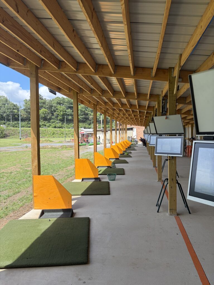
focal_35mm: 26
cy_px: 142
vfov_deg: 67.3
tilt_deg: -2.2
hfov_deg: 53.1
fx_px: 214
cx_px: 107
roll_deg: +0.8
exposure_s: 1/1451
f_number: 1.6
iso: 64
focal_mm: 5.96
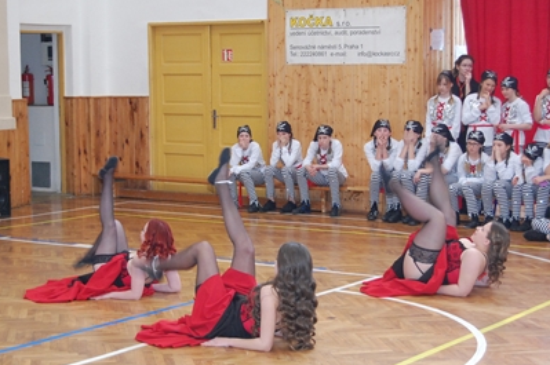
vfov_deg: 17.2
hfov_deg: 25.7
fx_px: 1205
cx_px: 285
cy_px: 190
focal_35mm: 79
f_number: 5.3
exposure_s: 1/60
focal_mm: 42
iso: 1250
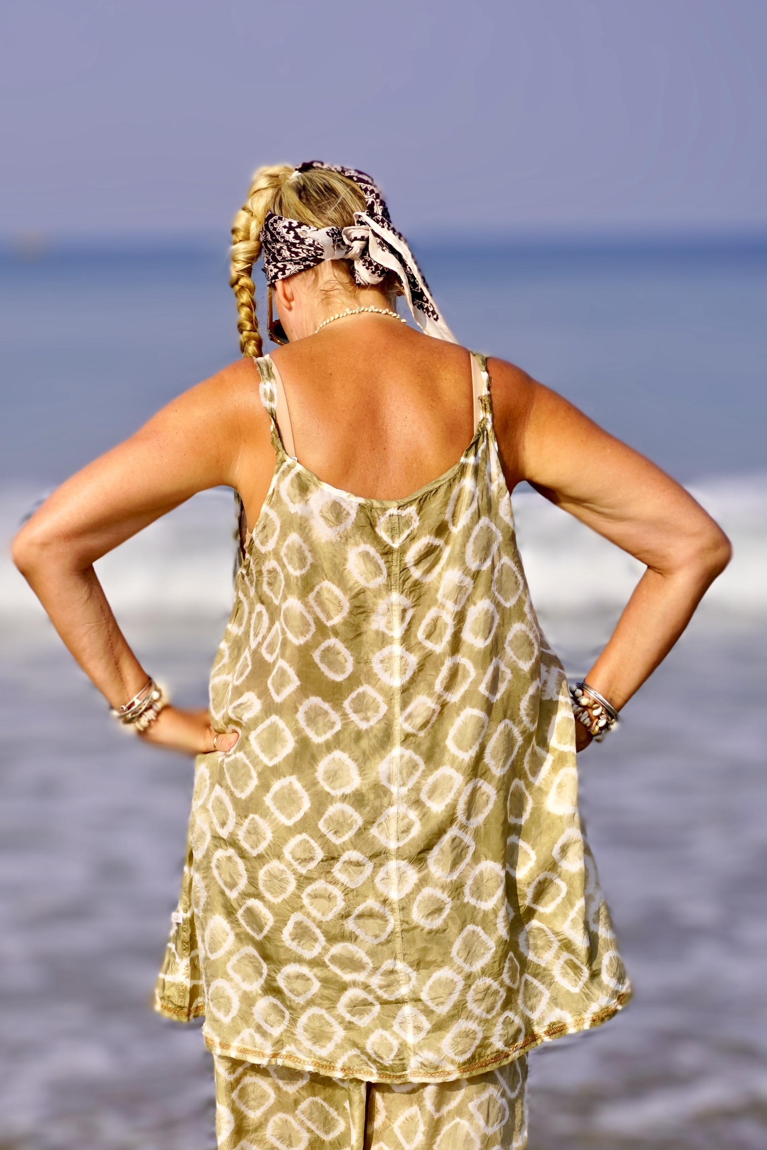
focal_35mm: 76
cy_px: 569
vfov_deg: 26.7
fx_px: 2429
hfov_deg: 17.9
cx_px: 381
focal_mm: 50
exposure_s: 1/800
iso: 100
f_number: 5.6
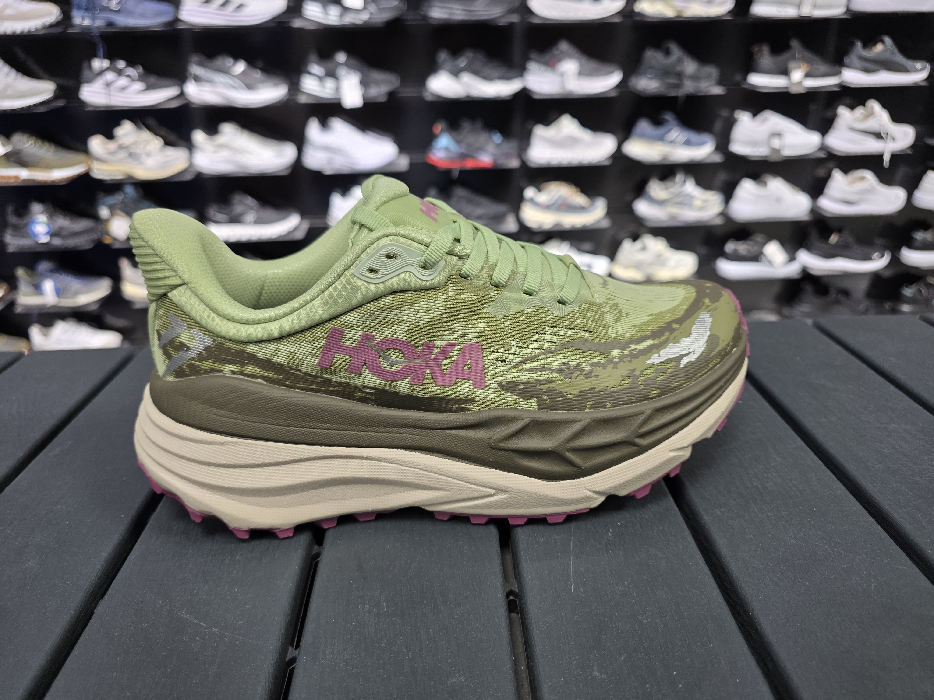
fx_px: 621
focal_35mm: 23
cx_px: 467
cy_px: 350
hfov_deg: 73.9
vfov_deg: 58.9
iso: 200
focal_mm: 6.3
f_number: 1.7
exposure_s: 1/180
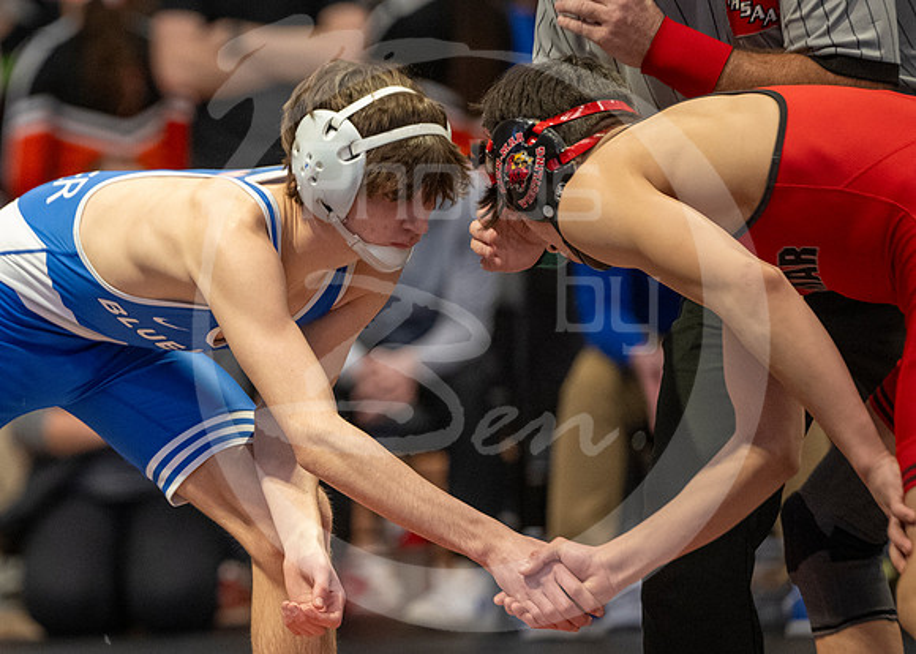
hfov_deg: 5.7
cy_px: 414
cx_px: 96
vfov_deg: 4.1
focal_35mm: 350
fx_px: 9108
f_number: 2.8
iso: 3200
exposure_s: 1/1000
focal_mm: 200
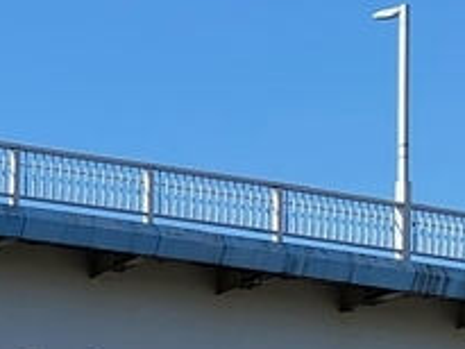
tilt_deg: +6.2
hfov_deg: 10.1
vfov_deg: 9.7
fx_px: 2043
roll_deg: -3.0
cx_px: -857
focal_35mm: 152
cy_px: 349
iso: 32
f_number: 1.8
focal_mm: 4.25
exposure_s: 1/2141
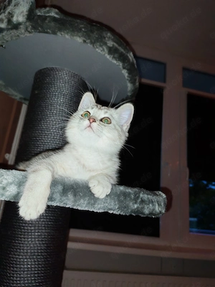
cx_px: 108
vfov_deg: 65.3
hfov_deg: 51.4
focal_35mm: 27
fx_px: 224
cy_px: 144
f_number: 1.9
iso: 2000
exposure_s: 1/50
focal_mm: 6.12
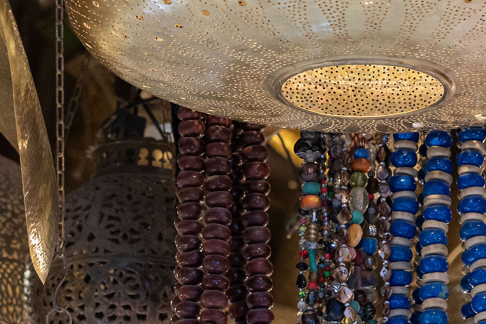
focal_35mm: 222
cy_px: 336
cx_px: 406
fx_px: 2997
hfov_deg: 9.2
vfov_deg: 6.2
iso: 2000
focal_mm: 93
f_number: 5
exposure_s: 1/160
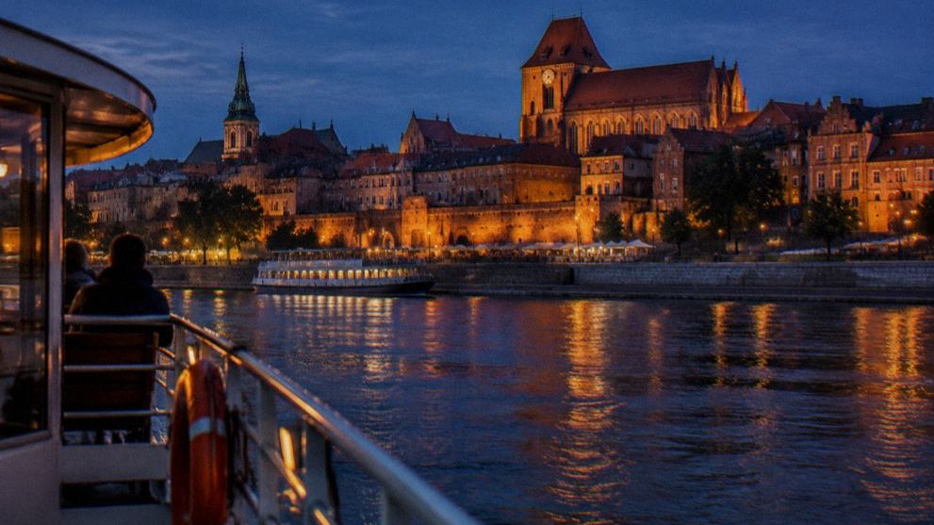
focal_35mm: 74
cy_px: 222
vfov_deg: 16.3
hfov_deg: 28.6
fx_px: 1832
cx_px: 464
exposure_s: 1/40
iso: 5000
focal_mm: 70
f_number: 5.6
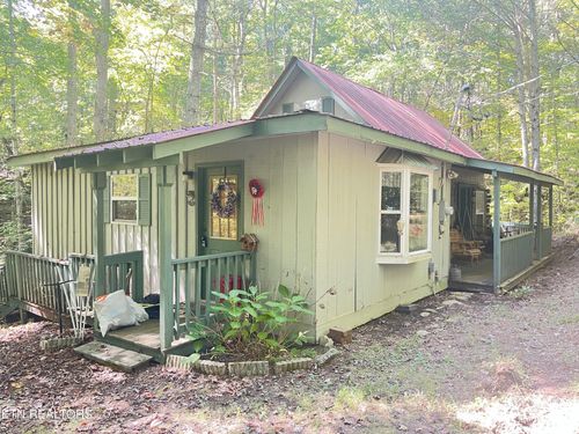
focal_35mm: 26
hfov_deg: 67.3
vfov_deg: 53.1
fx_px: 435
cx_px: 290
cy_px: 217
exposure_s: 1/60
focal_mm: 5.1
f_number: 1.6
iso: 200
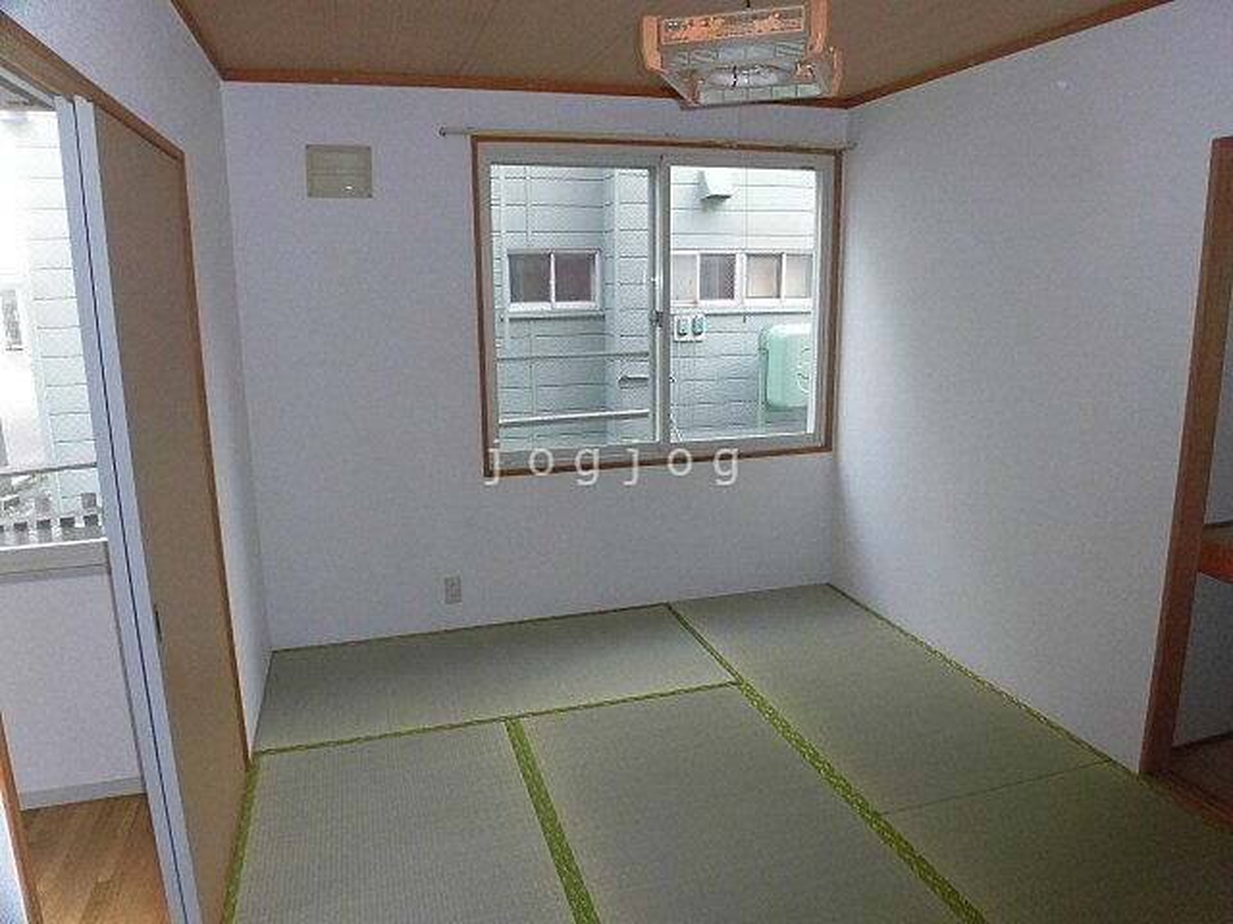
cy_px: 462
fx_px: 855
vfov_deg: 56.8
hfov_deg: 71.6
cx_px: 616
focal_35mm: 24
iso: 200
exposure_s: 1/40
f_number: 3.1
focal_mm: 4.3
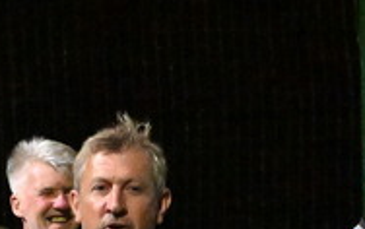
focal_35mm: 487
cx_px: -21
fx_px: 4850
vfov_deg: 2.7
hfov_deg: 4.3
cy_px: 615
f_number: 5.6
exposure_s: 1/400
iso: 8000
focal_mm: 60
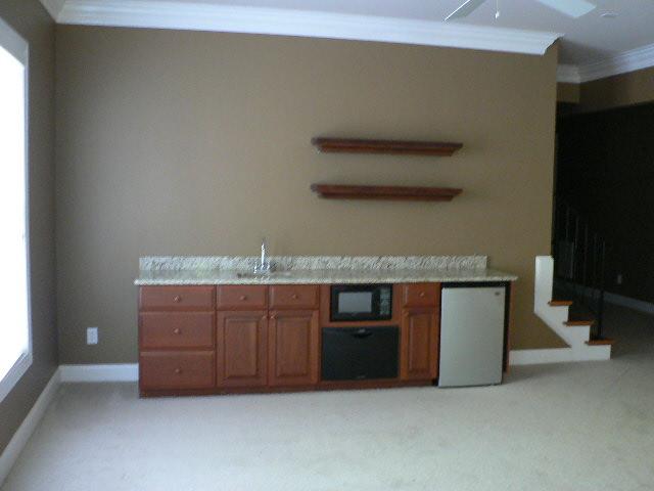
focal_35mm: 36
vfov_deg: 39.7
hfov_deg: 51.4
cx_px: 327
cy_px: 246
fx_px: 680
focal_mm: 6
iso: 200
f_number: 2.8
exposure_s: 1/4
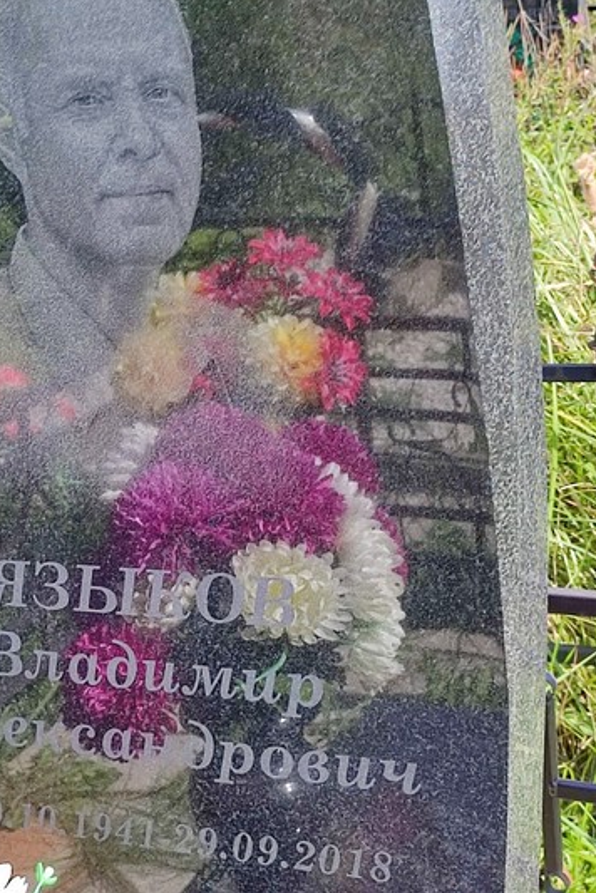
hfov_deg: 32.4
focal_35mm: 39
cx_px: 49
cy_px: 392
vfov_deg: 49.4
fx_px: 967
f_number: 1.9
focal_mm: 6.04
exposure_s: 1/272
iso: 50
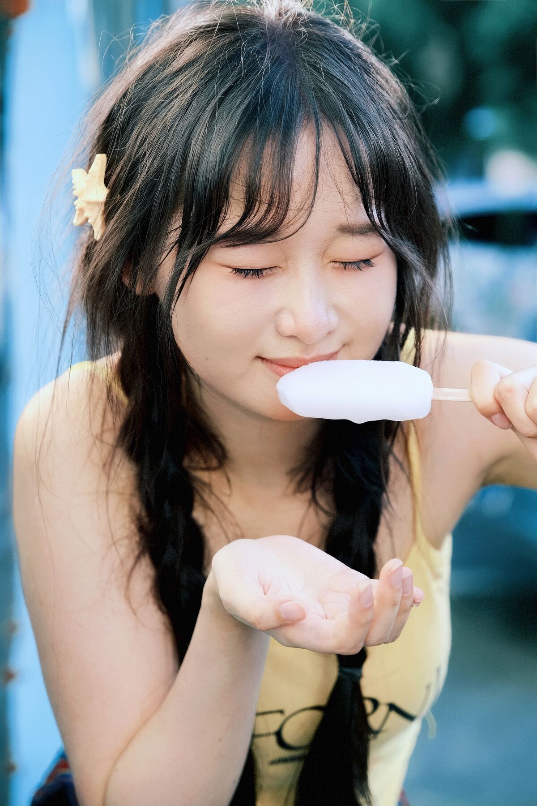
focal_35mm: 83
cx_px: 268
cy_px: 403
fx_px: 1857
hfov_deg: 16.5
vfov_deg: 24.5
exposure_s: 1/250
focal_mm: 55
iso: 400
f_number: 2.8
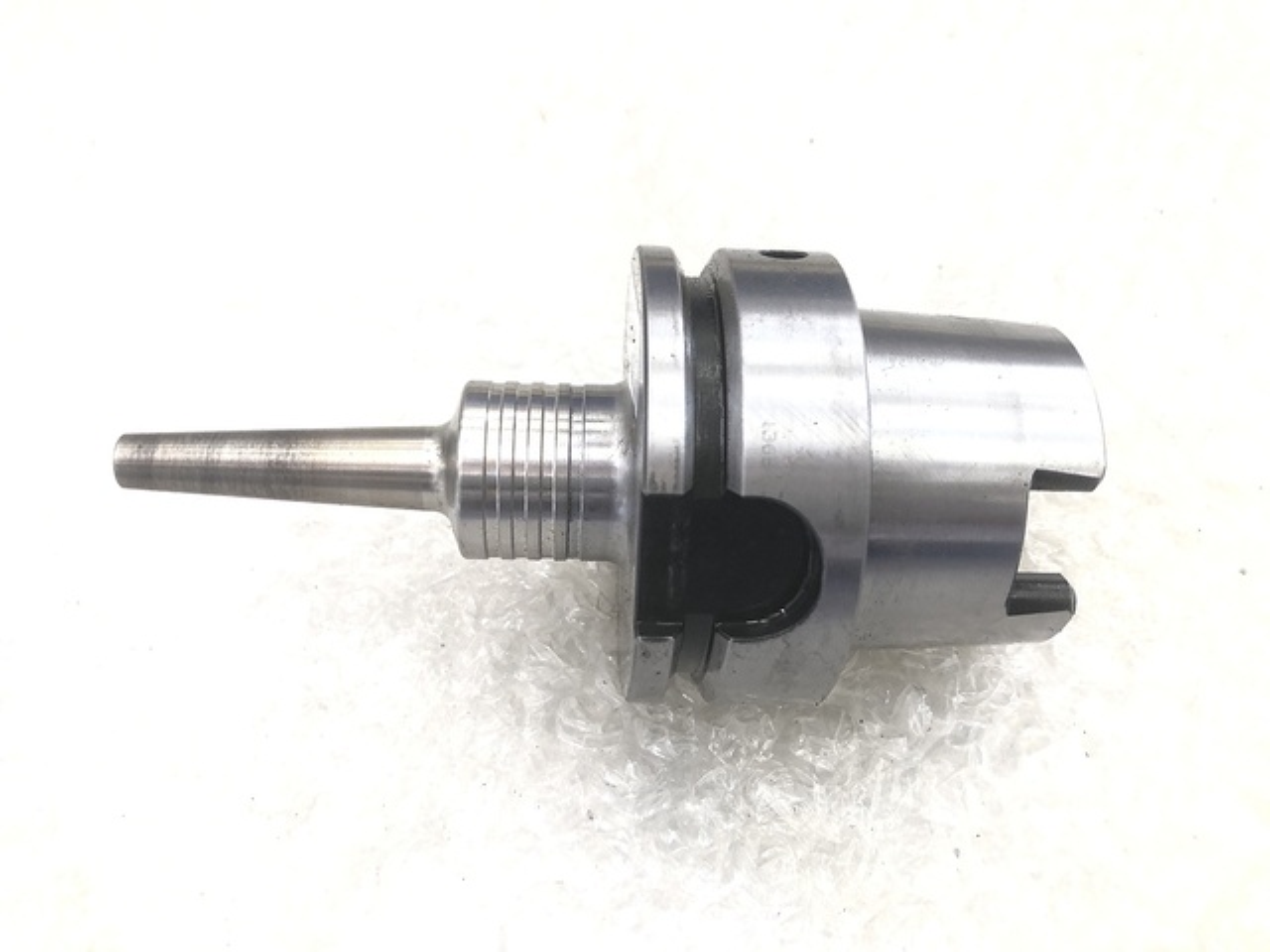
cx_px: 635
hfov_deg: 63.4
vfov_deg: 49.7
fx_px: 1027
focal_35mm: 28
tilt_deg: -60.9
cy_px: 476
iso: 32
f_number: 1.8
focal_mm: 3.99
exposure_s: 1/30
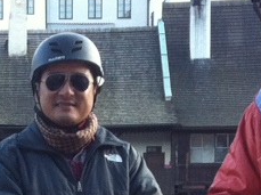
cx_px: -67
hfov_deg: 9.8
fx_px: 1491
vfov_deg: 7.4
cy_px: 265
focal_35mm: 198
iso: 100
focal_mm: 3.85
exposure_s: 1/120
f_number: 2.8
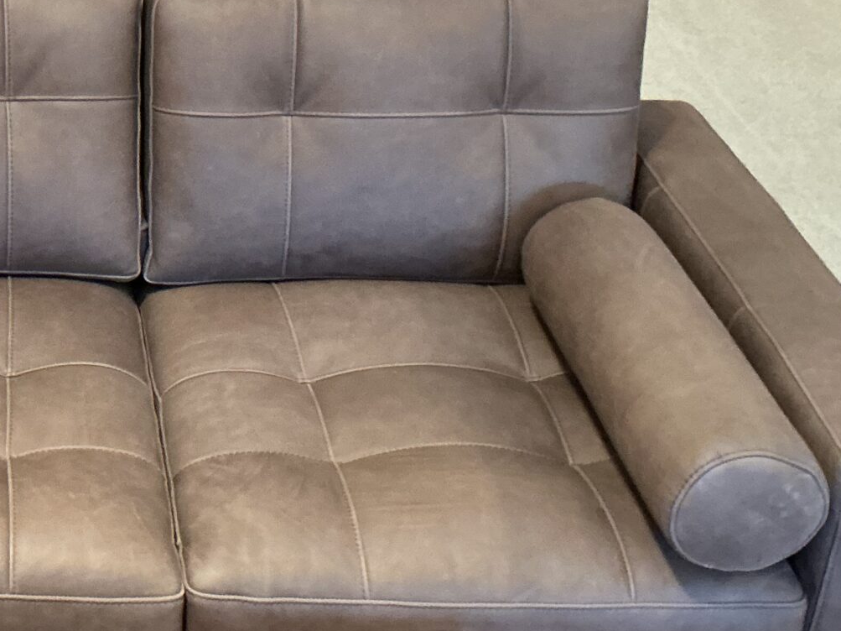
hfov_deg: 24.4
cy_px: 166
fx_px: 1798
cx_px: -101
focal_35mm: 74
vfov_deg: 19.8
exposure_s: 1/40
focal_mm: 3
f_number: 1.8
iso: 250
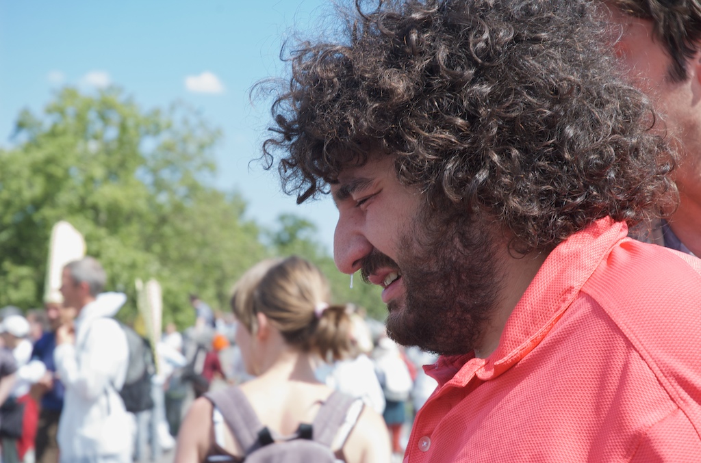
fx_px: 1631
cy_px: 232
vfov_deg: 16.2
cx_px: 350
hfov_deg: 24.3
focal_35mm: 84
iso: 200
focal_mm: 56
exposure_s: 1/200
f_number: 7.1
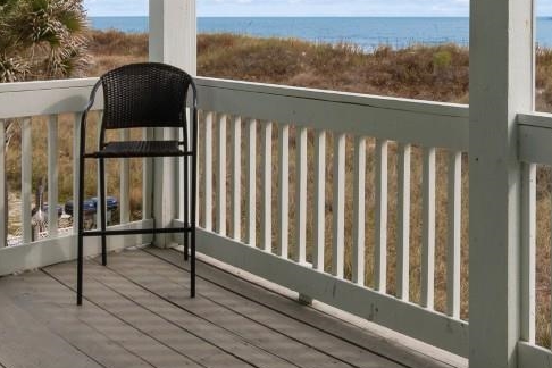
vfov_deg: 25.7
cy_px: 6
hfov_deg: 39.1
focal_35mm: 50
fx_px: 767
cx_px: 371
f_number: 8
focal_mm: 10
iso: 100
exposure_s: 1/250
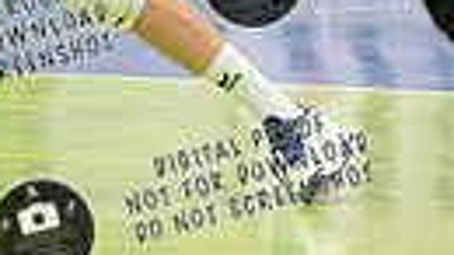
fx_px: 8038
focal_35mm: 668
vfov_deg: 1.8
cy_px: -372
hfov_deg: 3.2
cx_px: -81
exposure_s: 1/1000
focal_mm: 140
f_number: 3.2
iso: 4000
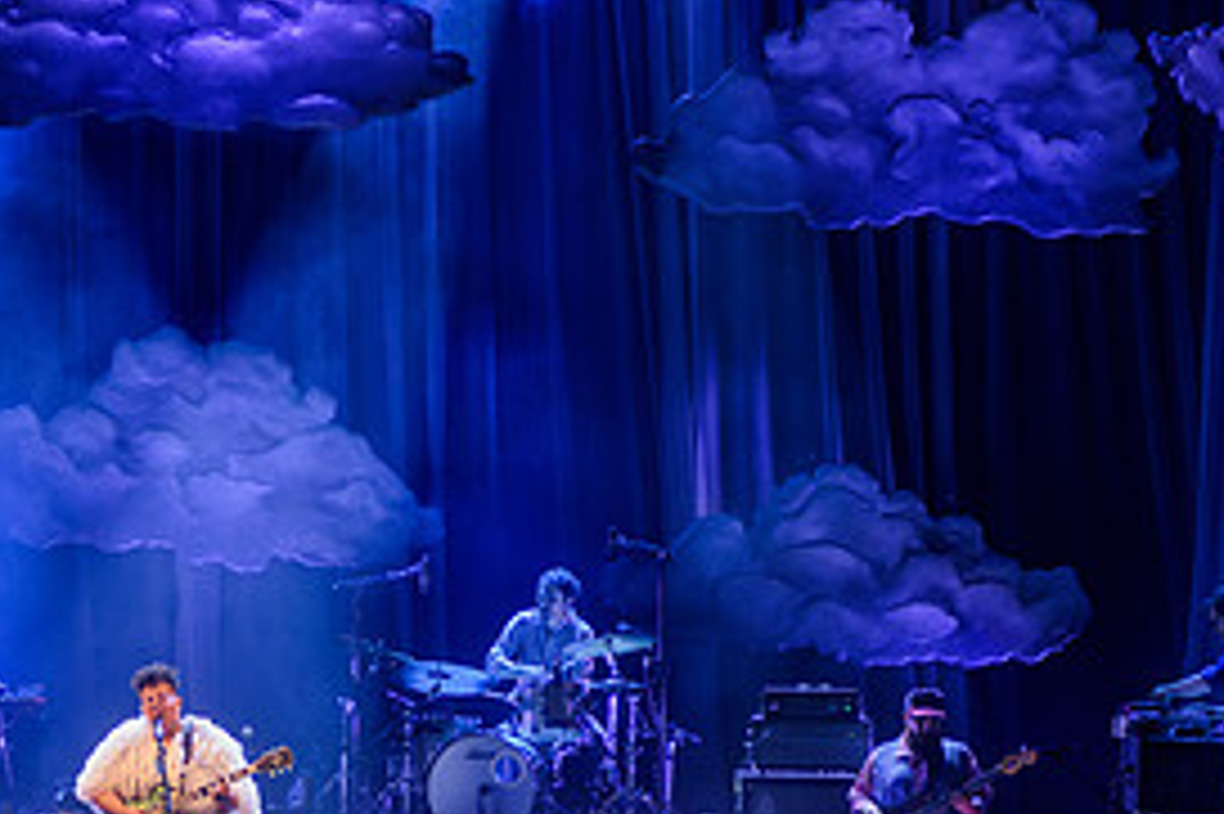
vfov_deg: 7.9
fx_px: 5912
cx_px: 44
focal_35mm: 174
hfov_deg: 11.7
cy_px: 452
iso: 2500
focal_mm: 80
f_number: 4.5
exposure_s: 1/640
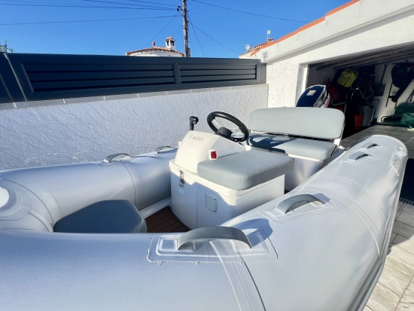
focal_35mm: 13
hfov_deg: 106.2
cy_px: 156
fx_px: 156
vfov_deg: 90.0
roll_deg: +4.7
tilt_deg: -21.6
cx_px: 207
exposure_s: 1/649
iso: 32
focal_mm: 1.57
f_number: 1.8
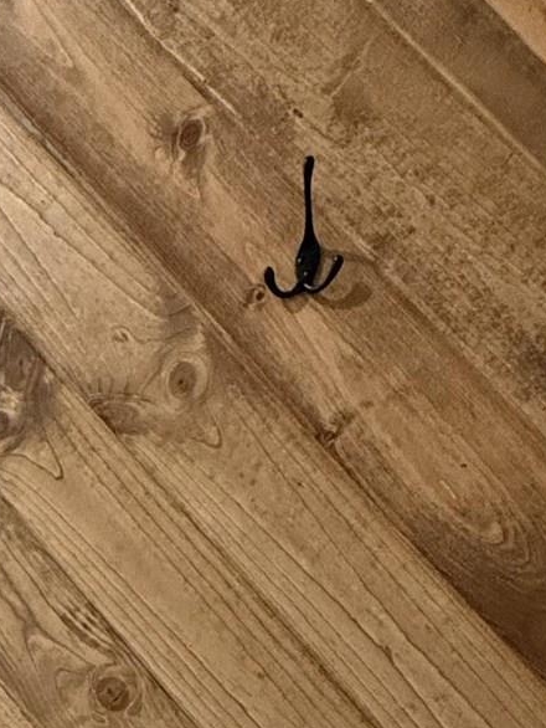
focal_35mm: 55
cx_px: -192
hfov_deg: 23.1
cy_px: 1039
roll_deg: -2.7
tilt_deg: -12.8
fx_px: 1156
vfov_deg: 26.9
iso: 500
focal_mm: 2.22
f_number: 2.2
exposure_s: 1/60
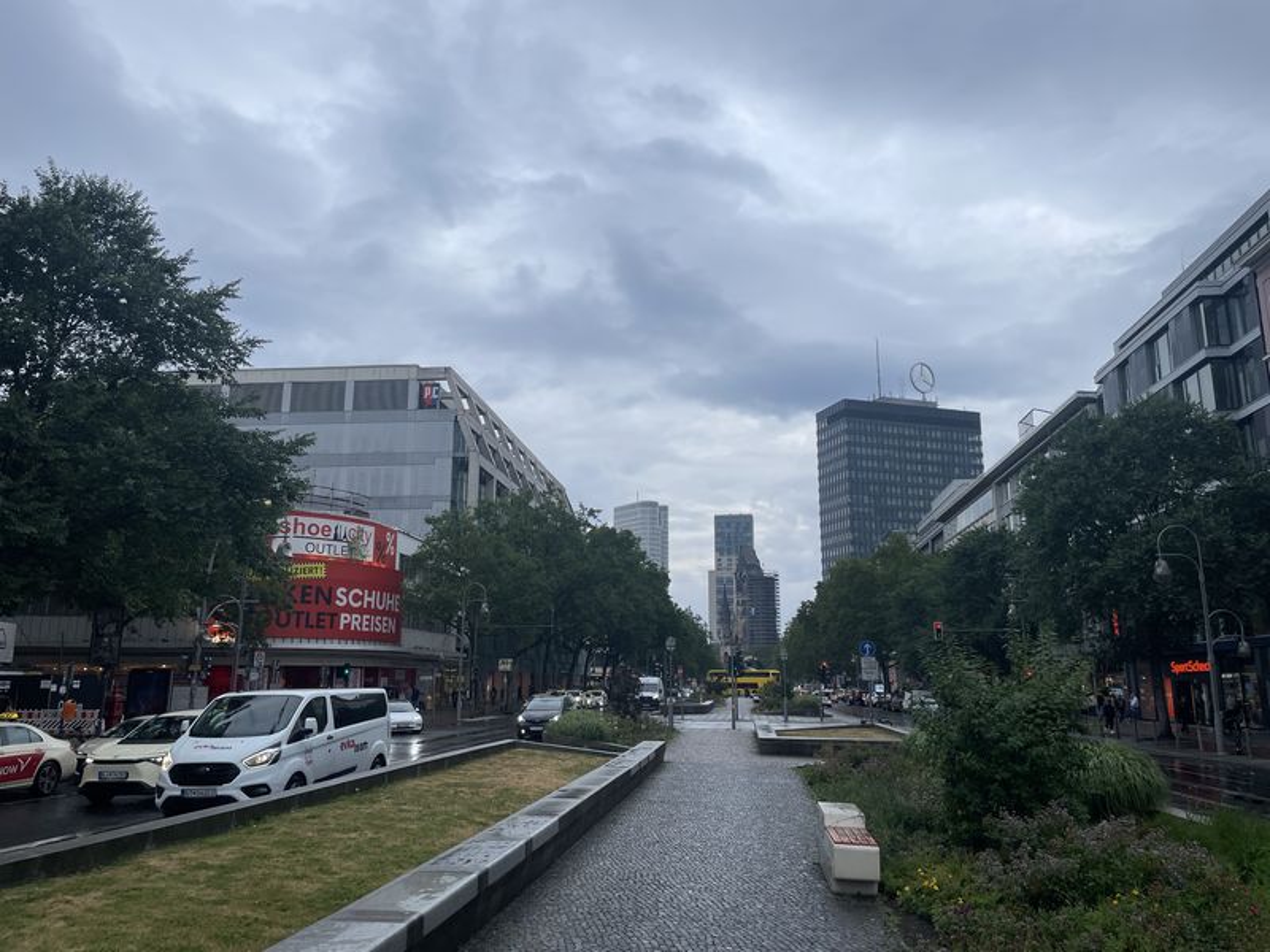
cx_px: 635
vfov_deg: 53.1
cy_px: 476
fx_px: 954
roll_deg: -0.5
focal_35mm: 26
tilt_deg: +12.1
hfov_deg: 67.3
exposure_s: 1/1135
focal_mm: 4.2
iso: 32
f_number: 1.6
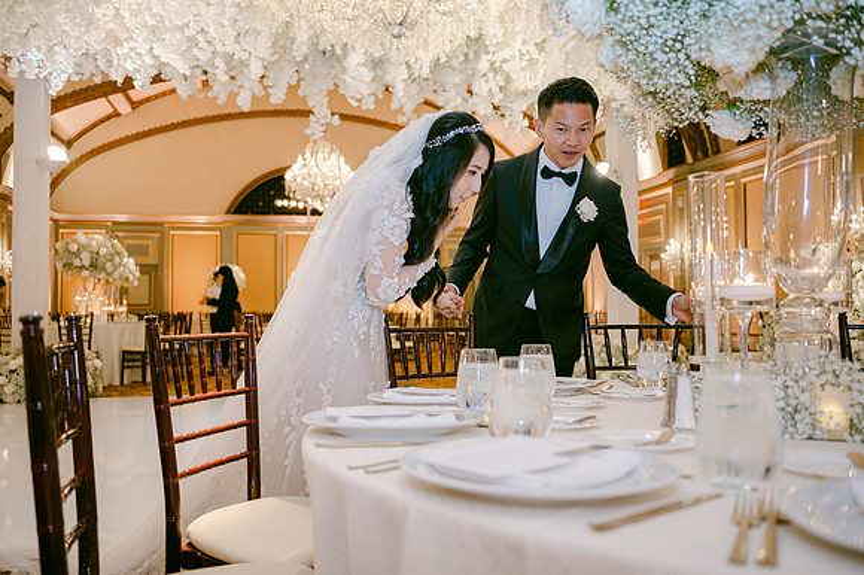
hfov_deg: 61.9
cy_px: 287
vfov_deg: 43.6
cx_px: 415
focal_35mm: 30
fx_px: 719
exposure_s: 1/125
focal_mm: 28
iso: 1600
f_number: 2.8
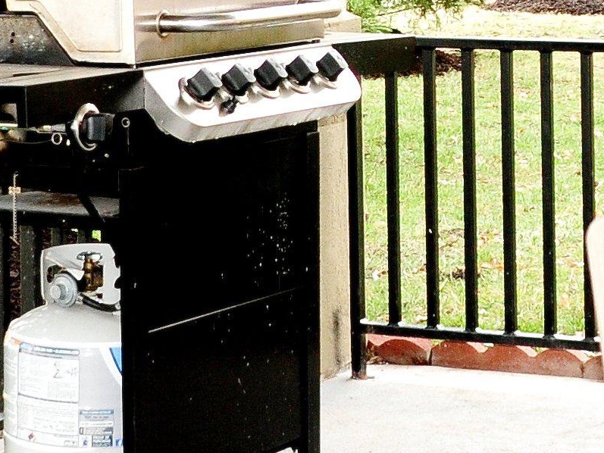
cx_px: 506
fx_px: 2705
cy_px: -226
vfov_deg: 9.3
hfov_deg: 12.7
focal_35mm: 155
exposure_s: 1/200
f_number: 3.5
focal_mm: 20
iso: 400
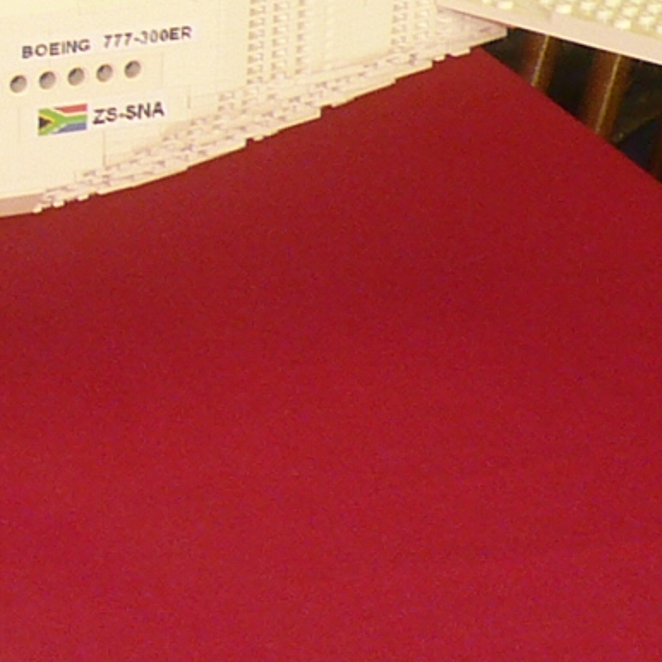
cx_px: 7
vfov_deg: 12.1
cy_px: 99
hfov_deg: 12.1
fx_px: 3094
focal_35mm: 143
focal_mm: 4.6
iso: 100
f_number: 2.8
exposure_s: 1/40
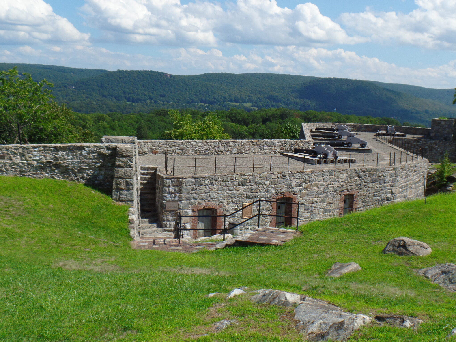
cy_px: 151
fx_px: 580
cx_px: 279
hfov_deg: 42.7
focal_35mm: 44
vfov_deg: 32.8
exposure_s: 1/1500
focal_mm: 6.2
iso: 100
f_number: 3.4
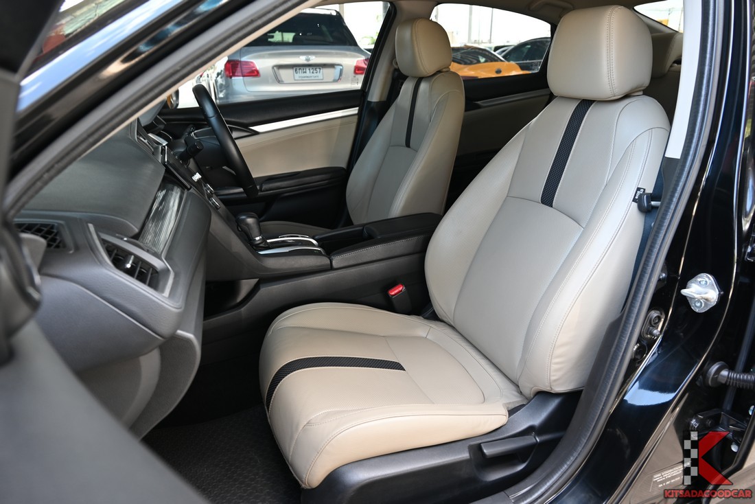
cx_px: 378
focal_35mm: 24
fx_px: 503
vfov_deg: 53.2
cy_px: 252
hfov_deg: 73.7
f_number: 5.6
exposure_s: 1/30
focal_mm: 24
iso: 200
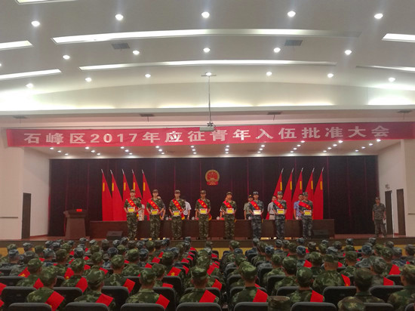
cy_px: 156
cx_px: 208
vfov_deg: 36.8
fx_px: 467
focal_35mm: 39
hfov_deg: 47.9
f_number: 2
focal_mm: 4.04
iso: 200
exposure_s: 1/33.3
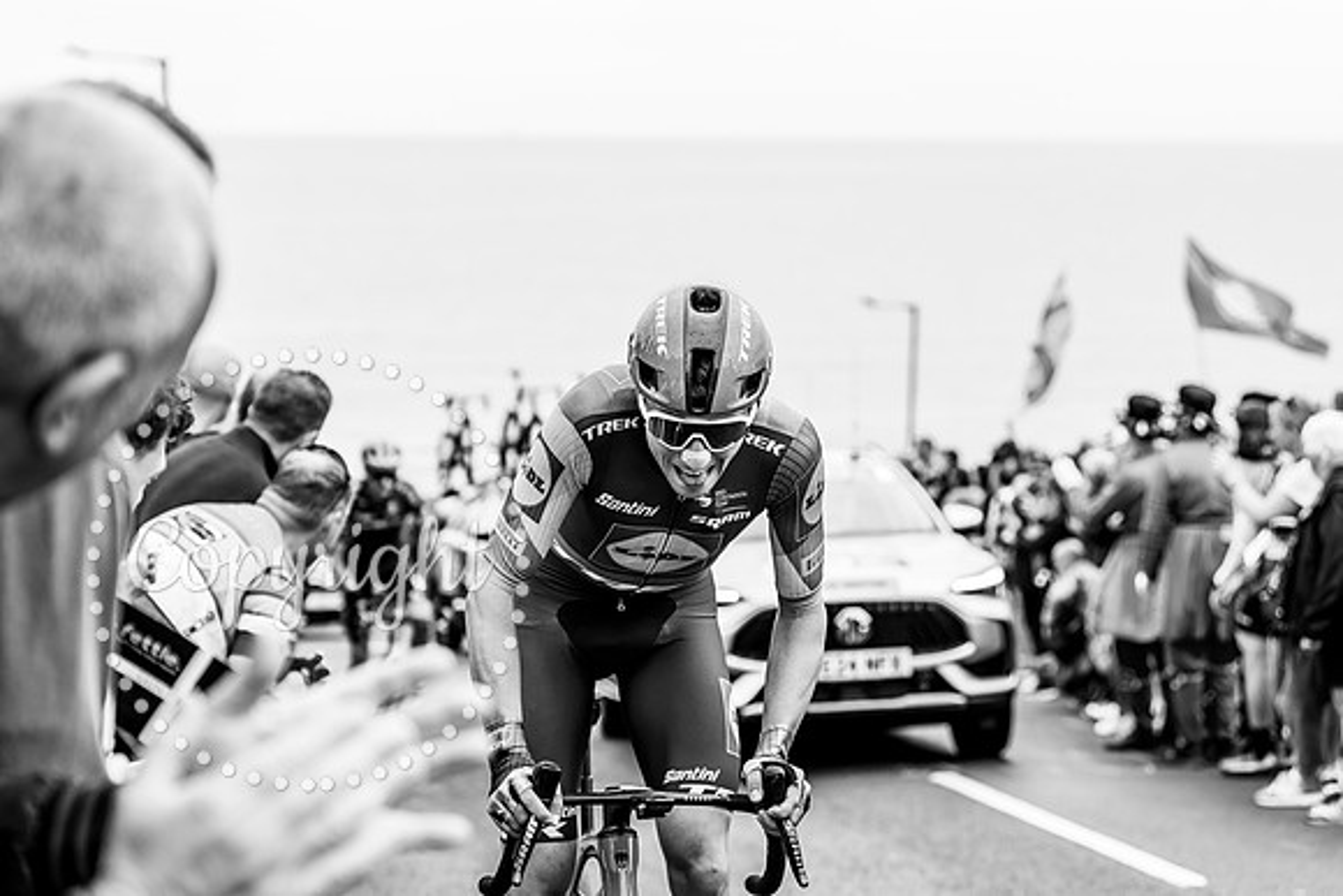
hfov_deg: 27.8
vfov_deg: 18.7
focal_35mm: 73
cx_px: 672
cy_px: 448
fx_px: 2716
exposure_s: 1/1000
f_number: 3.5
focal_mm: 70
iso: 320
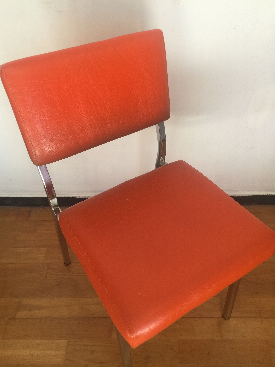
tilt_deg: -44.5
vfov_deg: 61.7
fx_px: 307
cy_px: 184
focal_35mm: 29
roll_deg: +2.0
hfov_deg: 48.2
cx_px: 138
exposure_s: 1/33
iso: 40
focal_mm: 4.15
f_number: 2.2
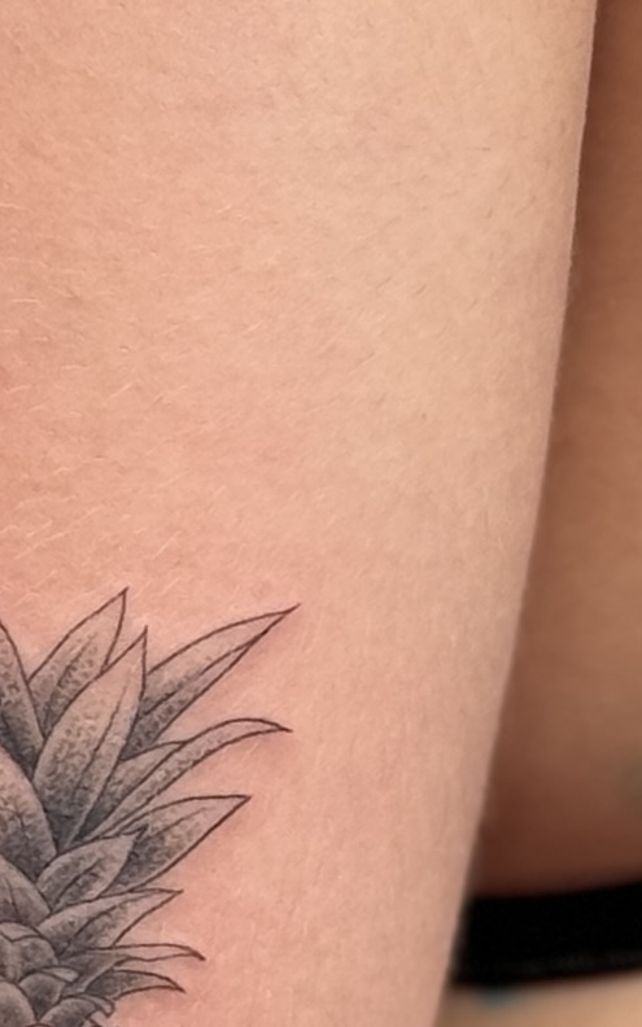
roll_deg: +1.0
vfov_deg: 8.1
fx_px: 7251
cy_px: 695
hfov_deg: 5.1
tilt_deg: -9.7
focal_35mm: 259
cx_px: -39
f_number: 1.78
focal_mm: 6.86
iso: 64
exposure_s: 1/163
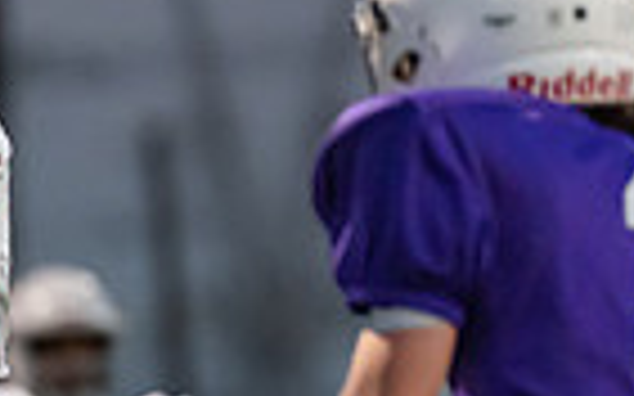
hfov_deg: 1.9
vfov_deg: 1.2
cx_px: -527
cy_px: 504
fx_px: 18688
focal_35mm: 1082
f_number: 2.8
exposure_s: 1/1250
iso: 3200
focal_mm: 200
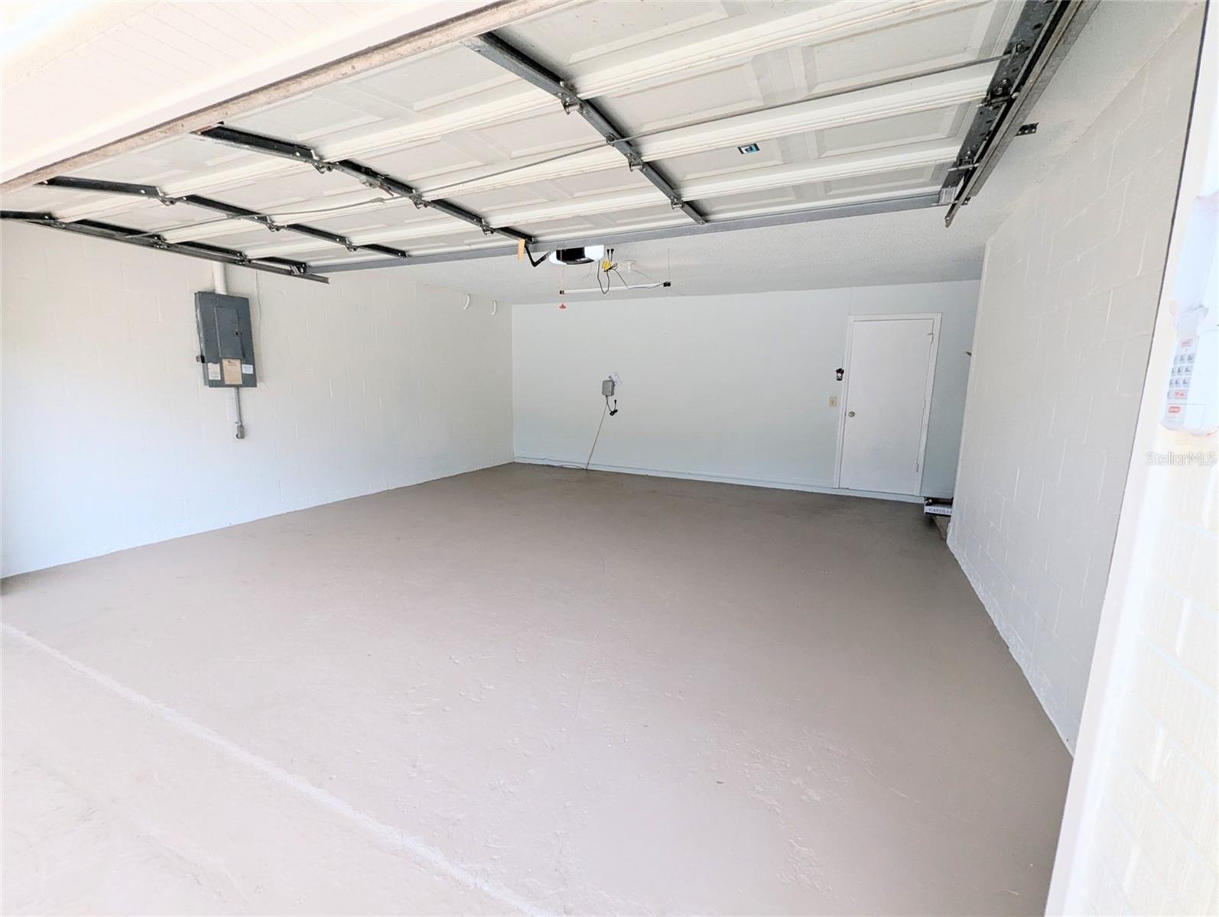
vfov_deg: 90.1
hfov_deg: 106.1
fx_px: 458
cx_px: 610
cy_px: 458
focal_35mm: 13
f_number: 2.2
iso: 44
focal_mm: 1.95
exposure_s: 1/423
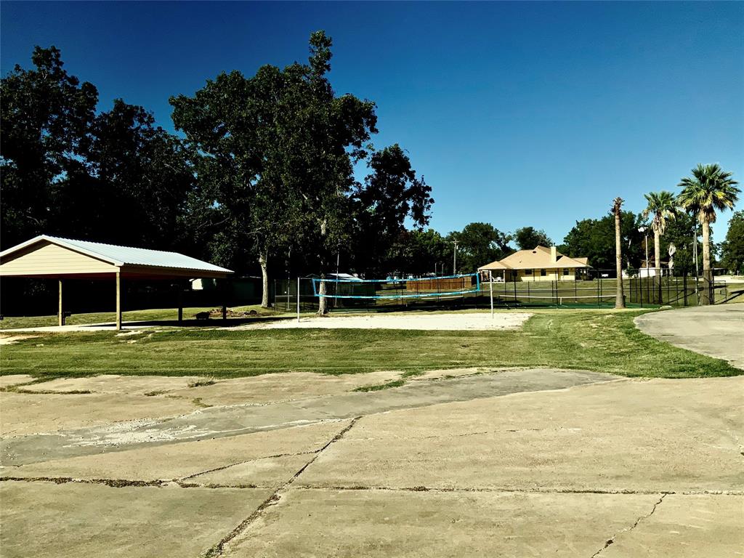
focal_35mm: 29
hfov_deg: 61.7
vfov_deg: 48.2
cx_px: 372
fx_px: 623
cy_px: 279
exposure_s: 1/8621
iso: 20
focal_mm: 3
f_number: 1.8
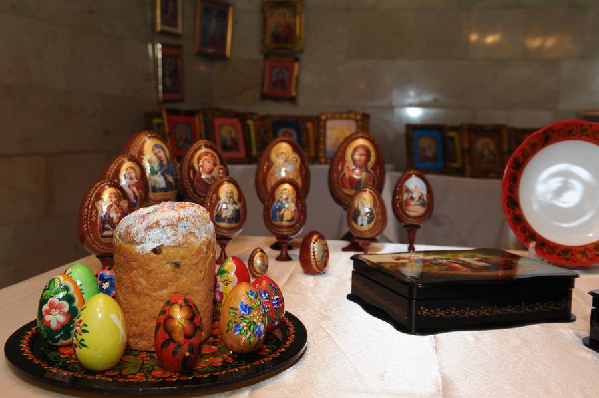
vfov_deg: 33.3
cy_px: 199
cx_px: 300
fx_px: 665
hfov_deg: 48.5
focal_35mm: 40
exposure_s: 1/60
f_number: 8
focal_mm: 40
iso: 1600
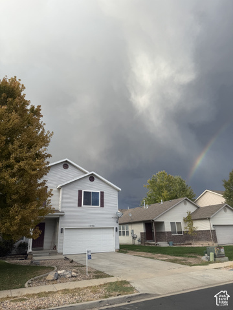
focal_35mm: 24
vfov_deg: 71.6
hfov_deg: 56.8
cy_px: 155
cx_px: 116
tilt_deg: +19.4
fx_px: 215
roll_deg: +1.0
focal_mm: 6.76
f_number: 1.78
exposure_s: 1/1385
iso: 80
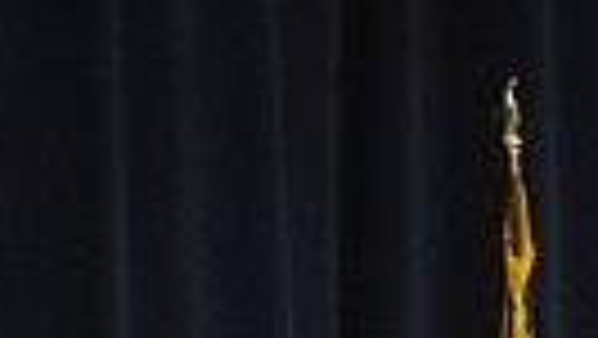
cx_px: 29
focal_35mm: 646
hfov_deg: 3.3
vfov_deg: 1.9
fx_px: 10250
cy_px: 1000
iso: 8000
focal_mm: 122
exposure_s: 1/250
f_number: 4.5
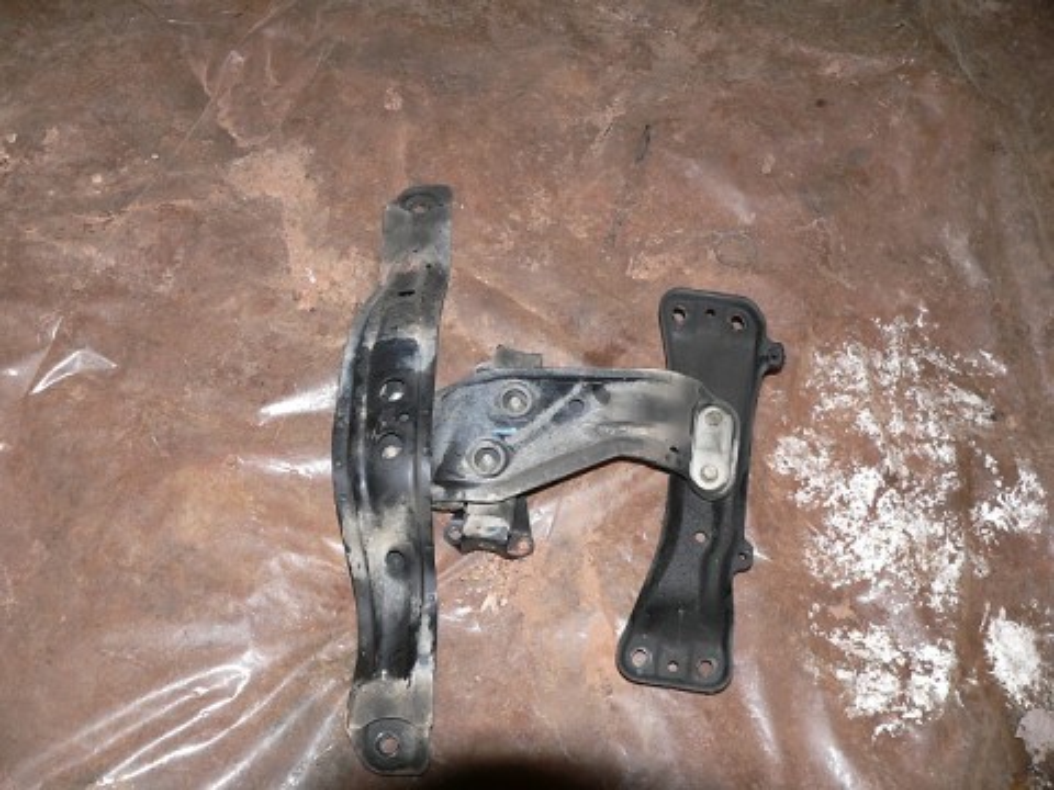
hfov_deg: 51.4
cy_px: 395
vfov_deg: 39.7
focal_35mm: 36
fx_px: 1096
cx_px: 527
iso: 100
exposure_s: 1/60
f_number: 2.8
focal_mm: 6
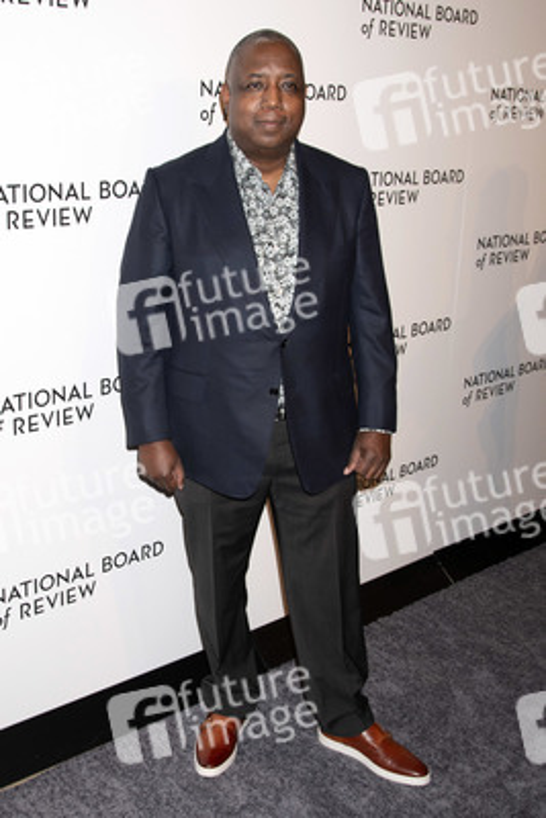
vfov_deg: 67.4
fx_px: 614
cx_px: 273
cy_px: 409
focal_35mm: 27
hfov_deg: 48.0
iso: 400
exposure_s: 1/200
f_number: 6.3
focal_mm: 27
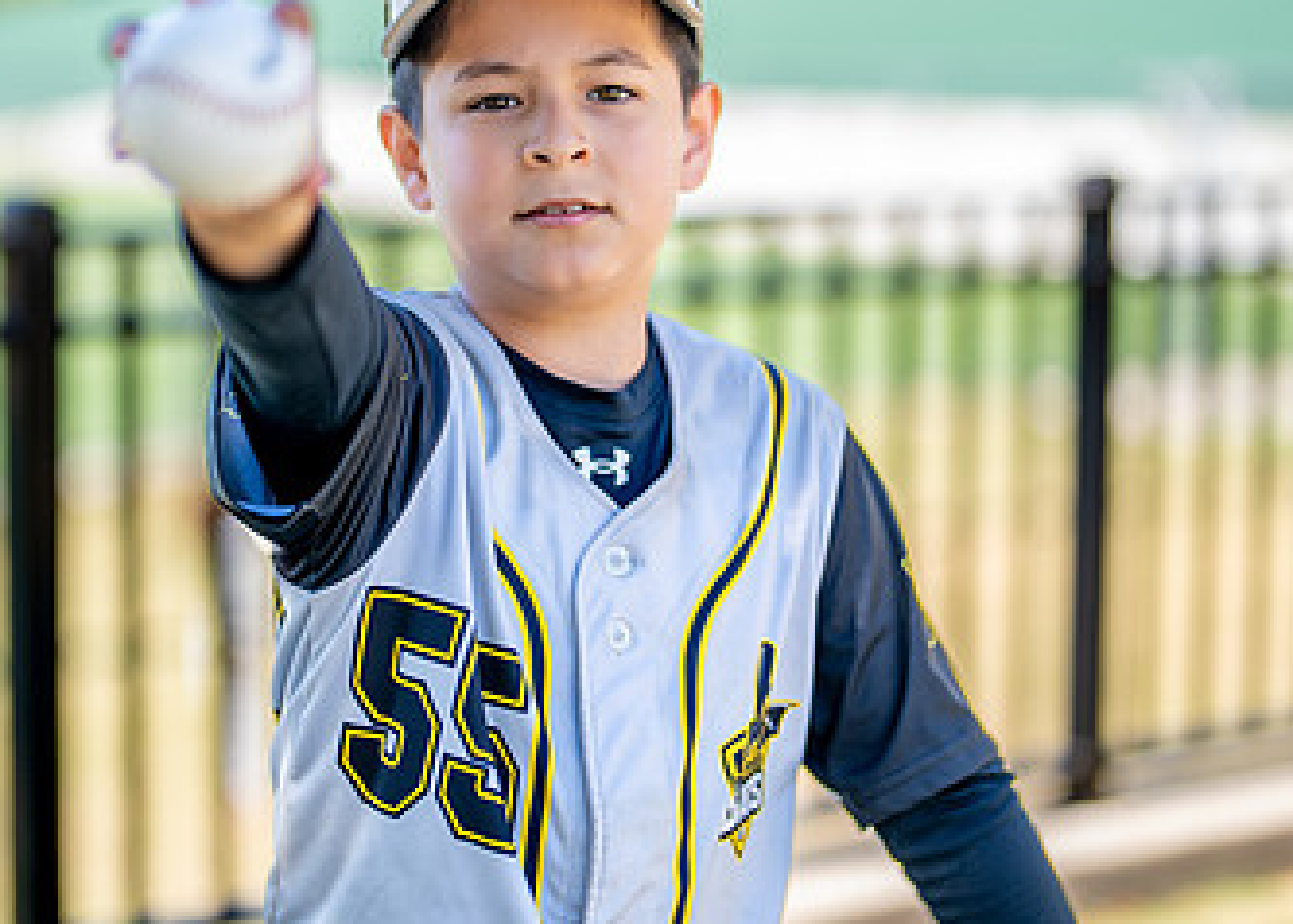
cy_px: 413
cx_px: 592
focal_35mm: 95
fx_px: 3489
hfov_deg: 21.0
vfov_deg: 15.1
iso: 100
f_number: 1.2
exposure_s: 1/1600
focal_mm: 50
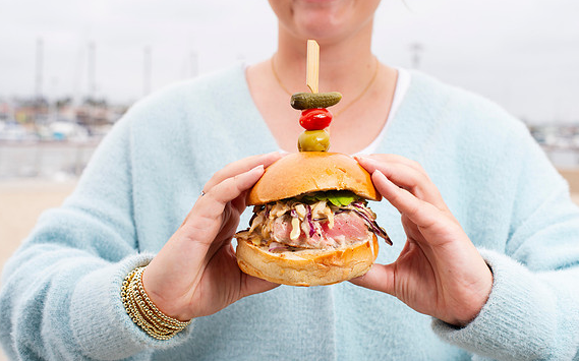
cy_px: 169
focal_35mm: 52
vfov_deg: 24.8
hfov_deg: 38.9
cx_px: 289
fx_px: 820
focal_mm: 50
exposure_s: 1/250
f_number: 6.3
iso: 200
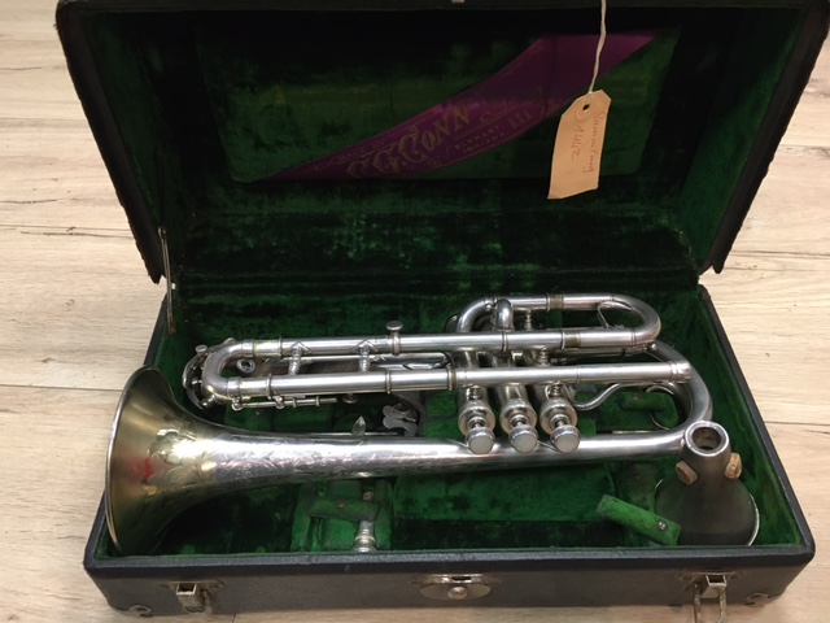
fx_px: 695
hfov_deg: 61.7
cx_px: 415
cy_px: 312
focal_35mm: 29
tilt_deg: -46.1
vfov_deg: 48.2
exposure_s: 1/33
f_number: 2.2
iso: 200
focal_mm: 4.15
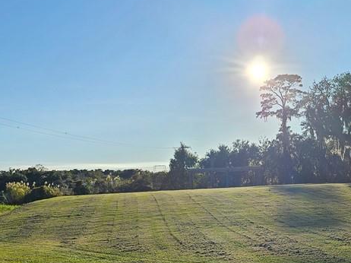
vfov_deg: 28.1
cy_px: 195
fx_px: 517
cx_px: 253
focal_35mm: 51
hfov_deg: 36.8
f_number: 1.7
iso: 10
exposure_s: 1/1199
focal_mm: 6.3
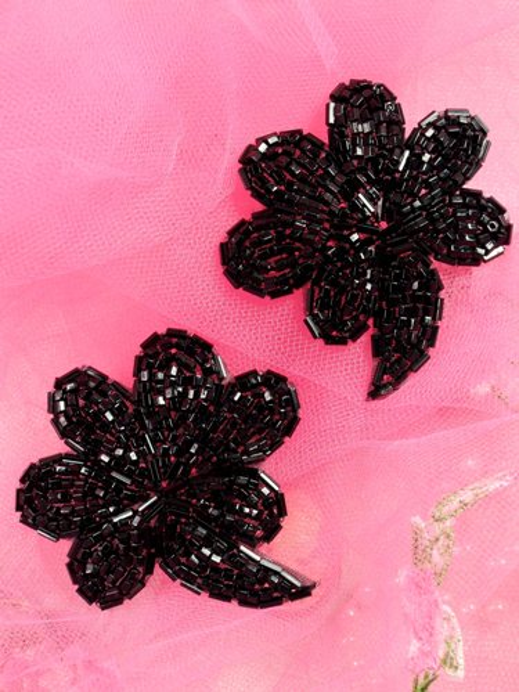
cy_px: 346
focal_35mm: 58
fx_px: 1159
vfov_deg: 33.2
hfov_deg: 25.2
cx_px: 260
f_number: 5.5
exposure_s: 1/60
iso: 120
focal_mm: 10.4
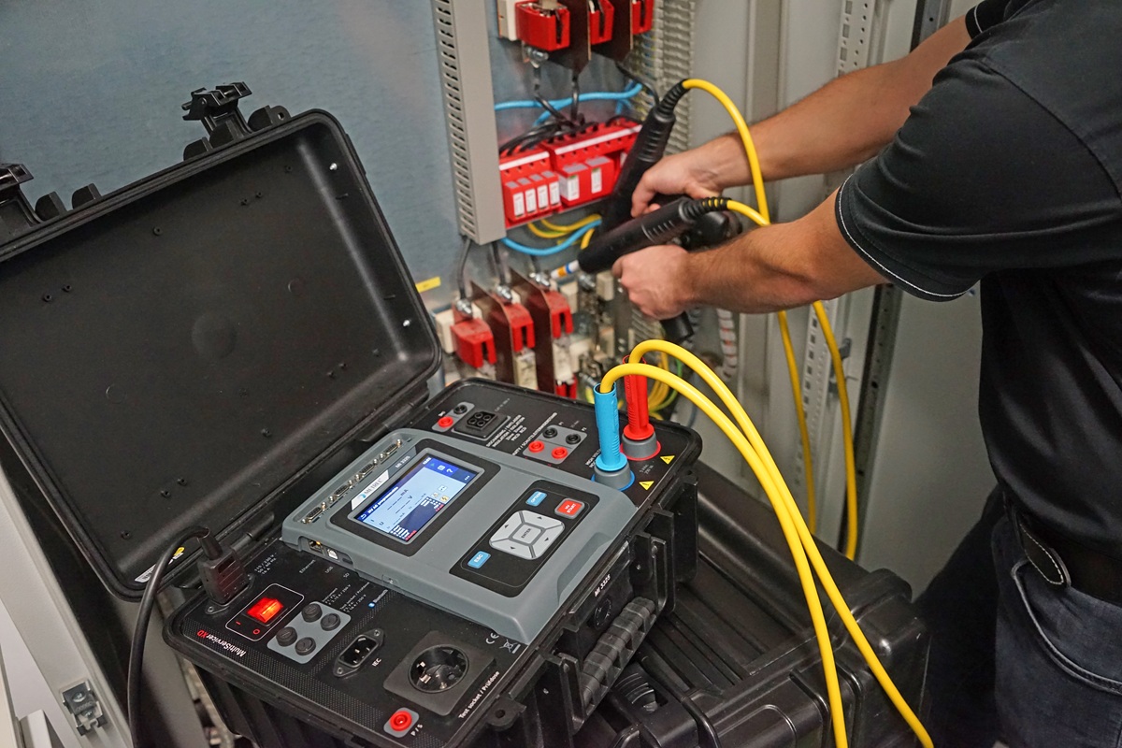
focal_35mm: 30
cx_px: 561
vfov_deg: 43.6
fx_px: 935
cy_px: 374
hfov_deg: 61.9
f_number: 4
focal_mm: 30
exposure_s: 1/160
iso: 5000
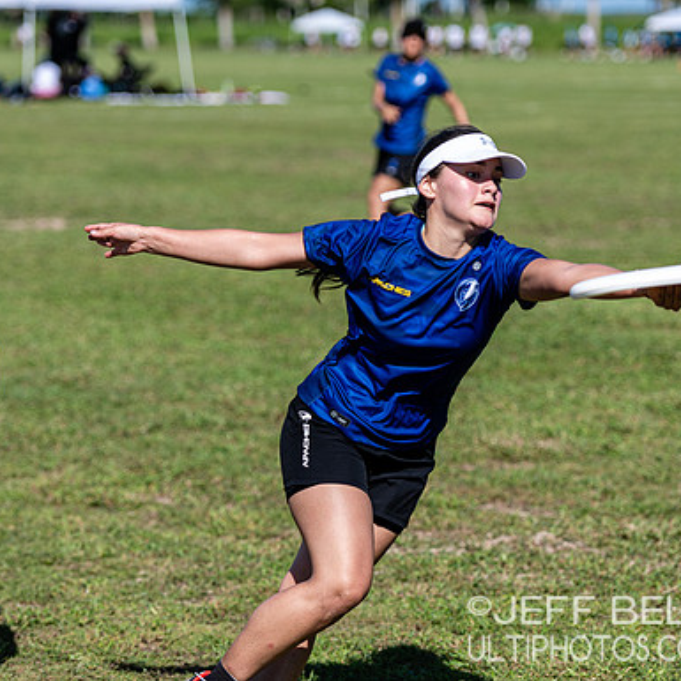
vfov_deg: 12.4
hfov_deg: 12.4
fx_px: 3138
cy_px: 340
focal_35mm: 141
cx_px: 350
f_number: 3.2
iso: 100
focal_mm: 110
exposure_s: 1/1600
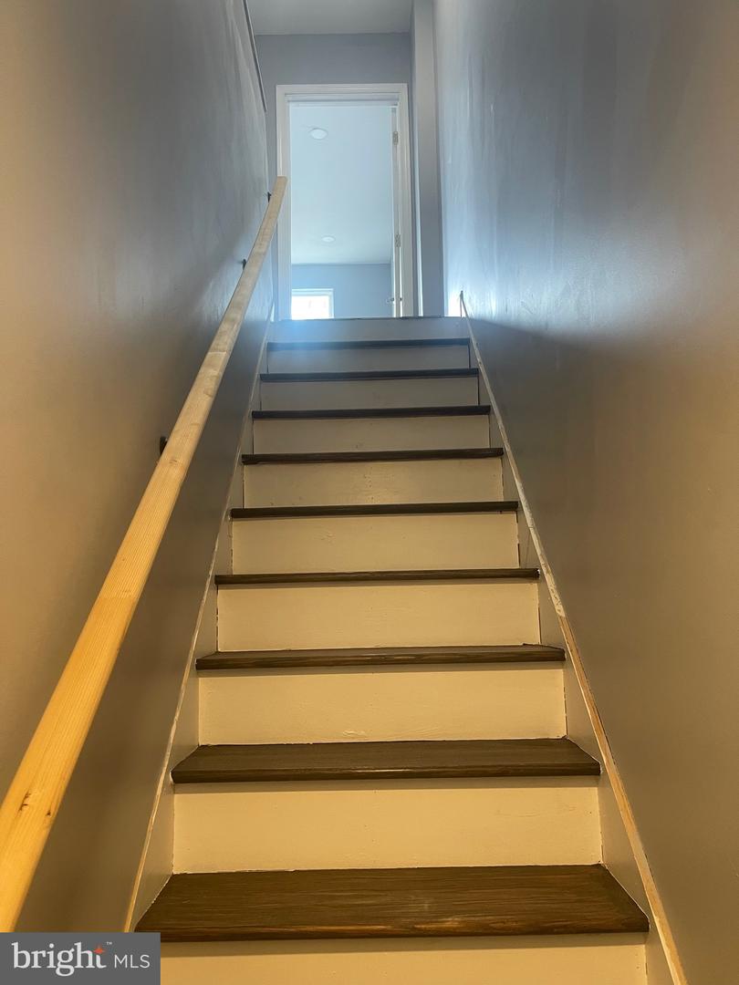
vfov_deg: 69.4
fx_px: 712
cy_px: 492
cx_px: 370
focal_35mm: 25
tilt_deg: +7.1
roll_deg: -0.9
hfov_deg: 54.9
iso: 160
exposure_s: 1/60
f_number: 1.6
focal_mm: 5.1
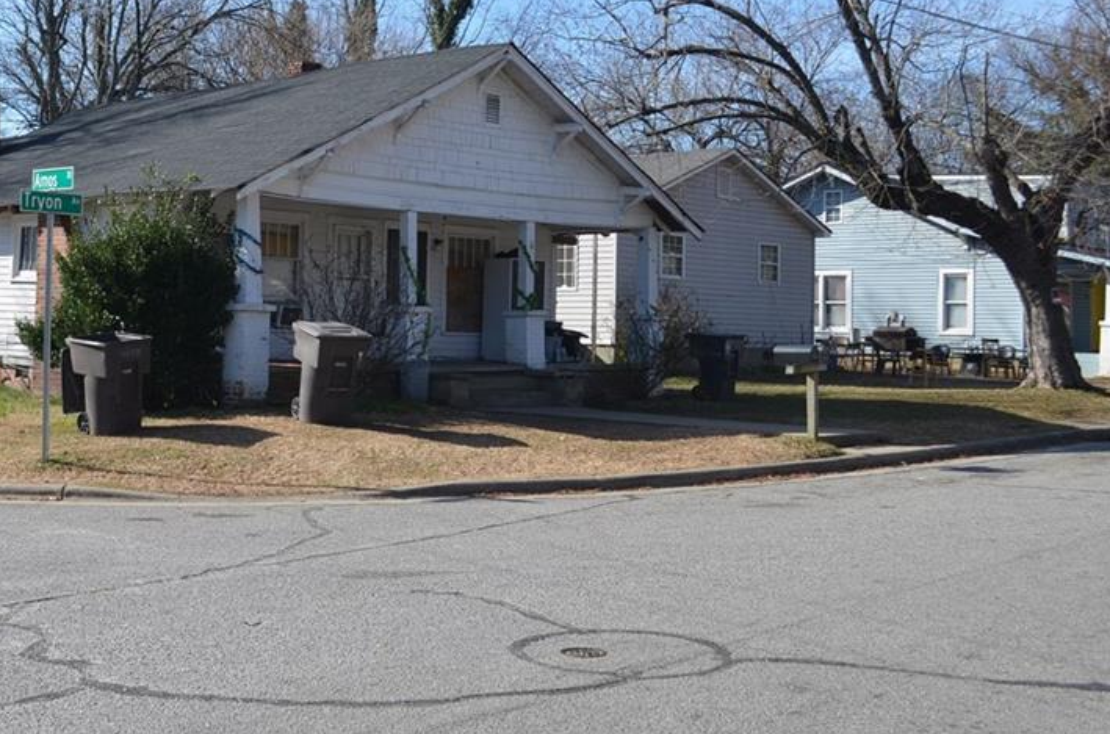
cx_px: 313
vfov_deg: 25.7
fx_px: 1599
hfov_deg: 37.6
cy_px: 240
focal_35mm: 52
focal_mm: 24
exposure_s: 1/320
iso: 100
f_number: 5.6
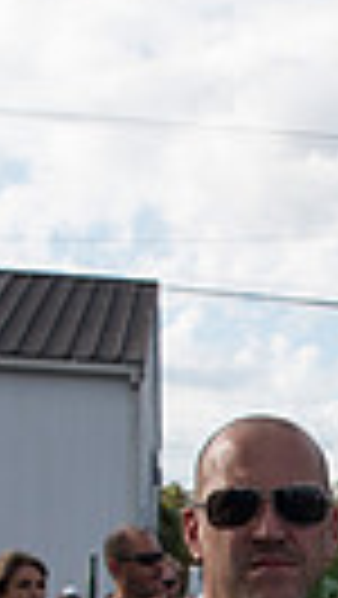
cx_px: 640
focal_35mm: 110
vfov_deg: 18.2
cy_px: 767
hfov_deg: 10.3
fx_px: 1749
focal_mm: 24
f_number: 4.5
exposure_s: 1/1250
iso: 250
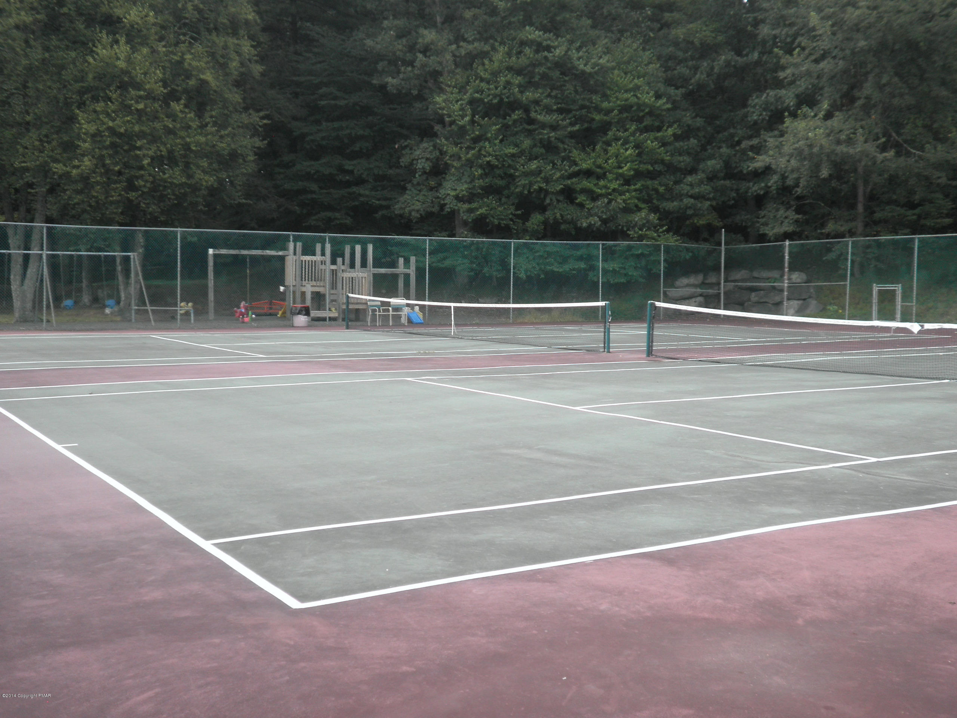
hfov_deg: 50.1
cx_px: 478
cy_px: 359
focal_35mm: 37
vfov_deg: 38.7
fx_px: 1023
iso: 64
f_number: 3.1
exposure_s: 1/80
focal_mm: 6.5
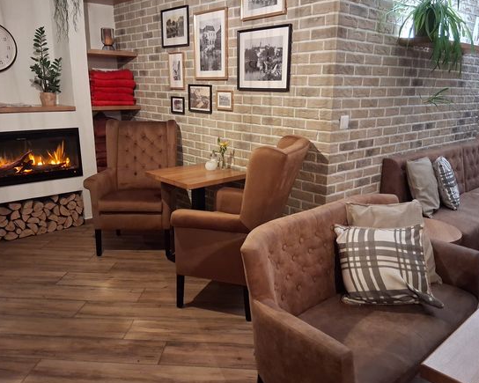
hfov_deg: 62.2
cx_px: 242
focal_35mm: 28
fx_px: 397
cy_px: 192
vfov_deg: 51.5
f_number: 1.8
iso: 800
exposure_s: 1/25
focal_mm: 3.98
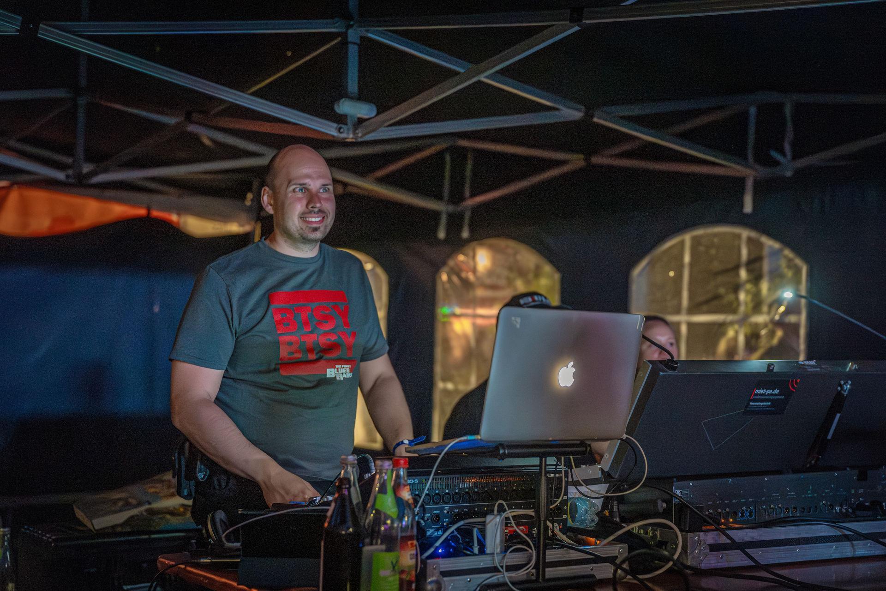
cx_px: 443
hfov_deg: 38.2
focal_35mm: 52
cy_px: 296
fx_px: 1280
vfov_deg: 26.0
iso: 25600
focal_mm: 52
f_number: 2.2
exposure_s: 1/160
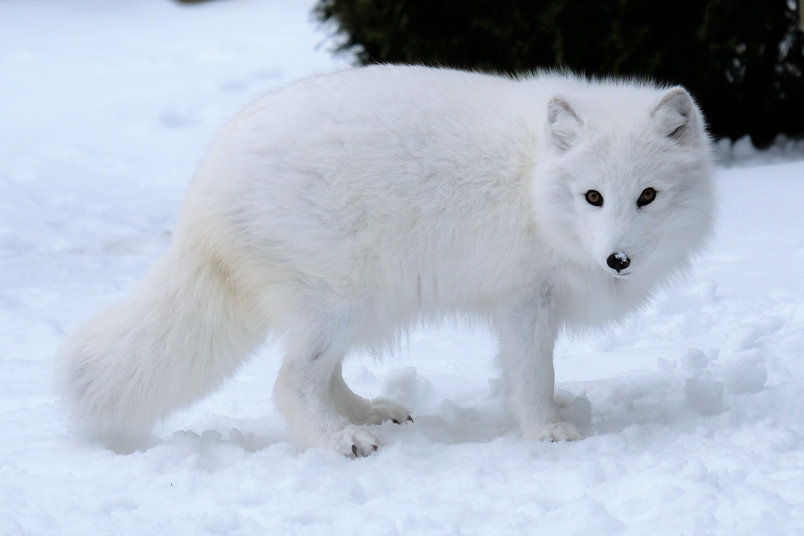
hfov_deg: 8.4
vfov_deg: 5.6
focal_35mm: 246
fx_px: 5494
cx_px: 402
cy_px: 268
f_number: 5
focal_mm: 164
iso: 1250
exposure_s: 1/2500
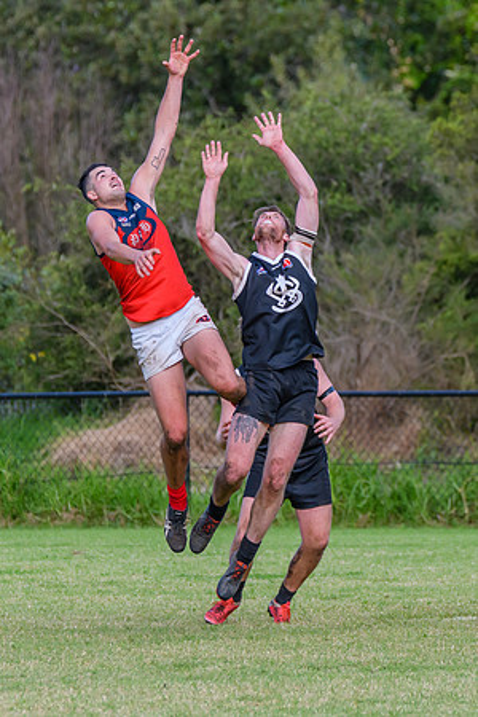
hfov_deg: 2.0
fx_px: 13715
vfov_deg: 3.0
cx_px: 325
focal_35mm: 689
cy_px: 339
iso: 1400
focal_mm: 350
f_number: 6
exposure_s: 1/2000
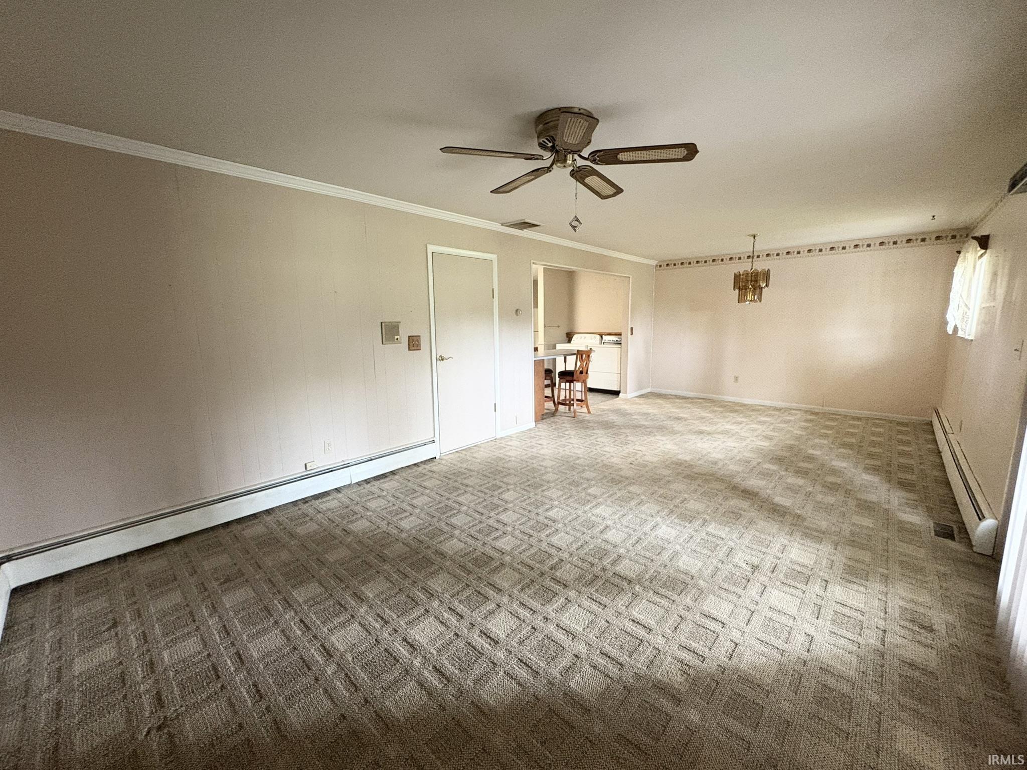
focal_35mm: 14
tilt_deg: -9.0
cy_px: 385
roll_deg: +1.1
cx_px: 514
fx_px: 415
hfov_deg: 102.1
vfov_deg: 85.7
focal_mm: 2.22
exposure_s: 1/60
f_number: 2.2
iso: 500
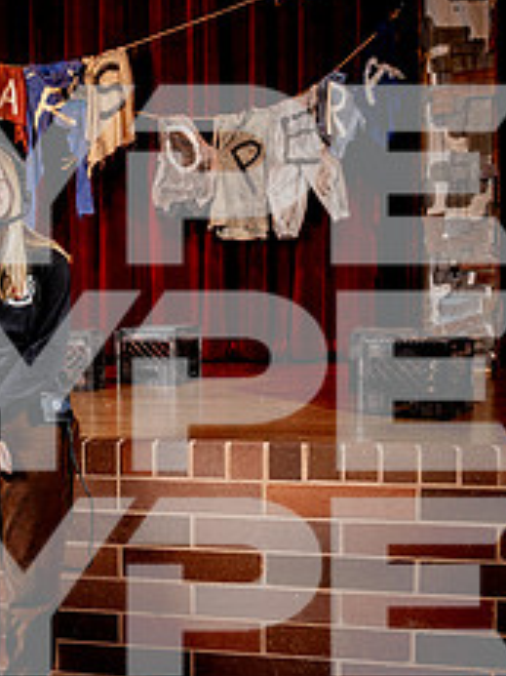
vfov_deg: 42.0
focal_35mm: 45
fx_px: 878
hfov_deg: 31.3
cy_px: 383
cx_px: 99
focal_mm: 24
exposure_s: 1/250
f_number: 7.1
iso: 640
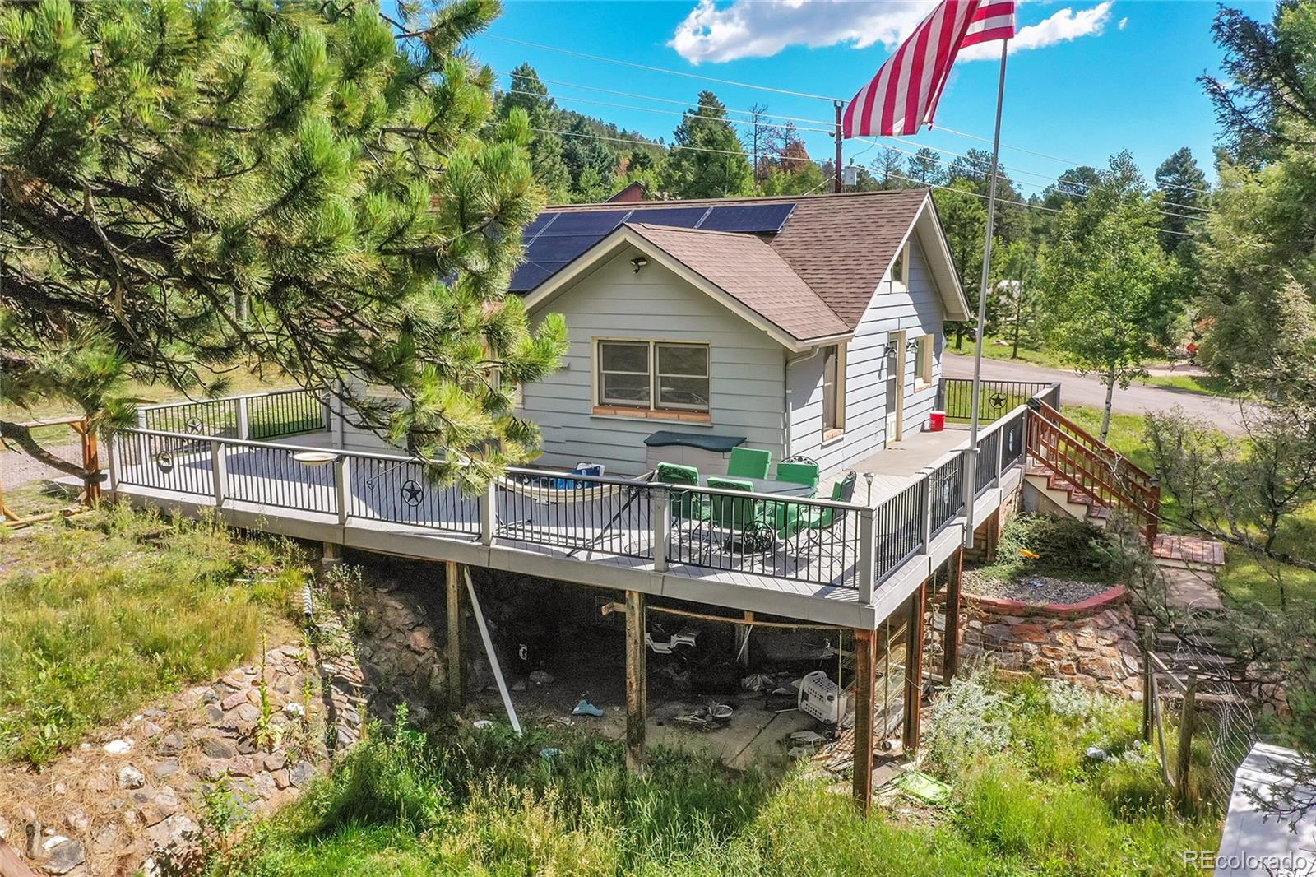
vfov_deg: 46.4
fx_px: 1023
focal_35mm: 28
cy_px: 438
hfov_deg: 65.5
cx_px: 658
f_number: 8
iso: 800
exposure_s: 1/1250
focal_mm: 10.26
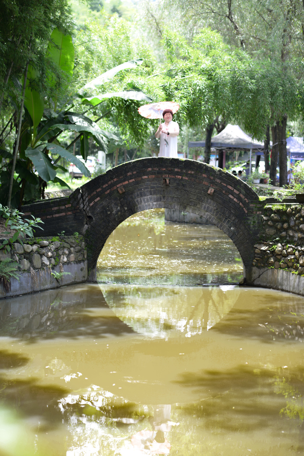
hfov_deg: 16.1
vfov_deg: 23.9
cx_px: 152
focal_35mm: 85
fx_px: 1076
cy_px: 228
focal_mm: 85
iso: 125
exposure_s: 1/250
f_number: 3.2
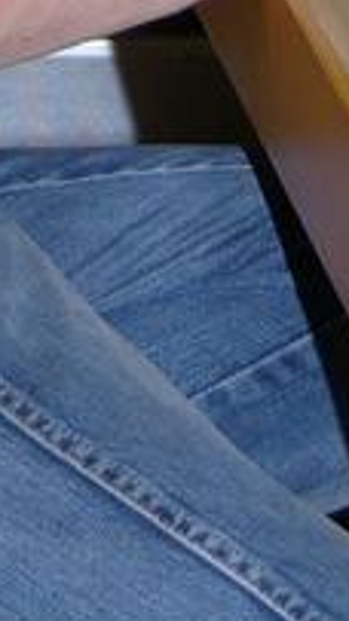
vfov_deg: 5.6
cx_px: -118
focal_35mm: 380
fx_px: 6259
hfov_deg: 3.2
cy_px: -465
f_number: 4.5
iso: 200
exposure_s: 1/60
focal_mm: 48
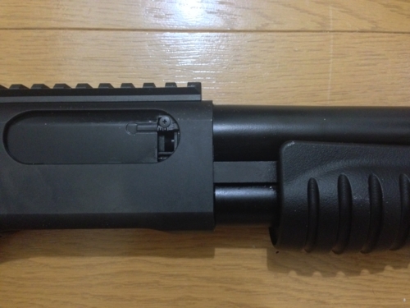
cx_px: 205
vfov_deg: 42.9
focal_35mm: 33
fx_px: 391
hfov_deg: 55.4
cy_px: 154
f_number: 2.4
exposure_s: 1/15
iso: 800
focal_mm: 4.12
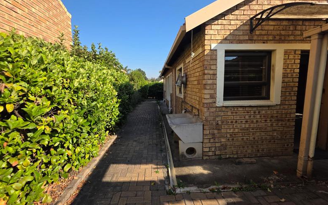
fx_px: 125
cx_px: 162
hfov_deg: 105.3
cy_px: 99
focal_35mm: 14
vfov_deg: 78.6
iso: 40
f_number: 1.9
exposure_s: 1/1114
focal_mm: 2.2
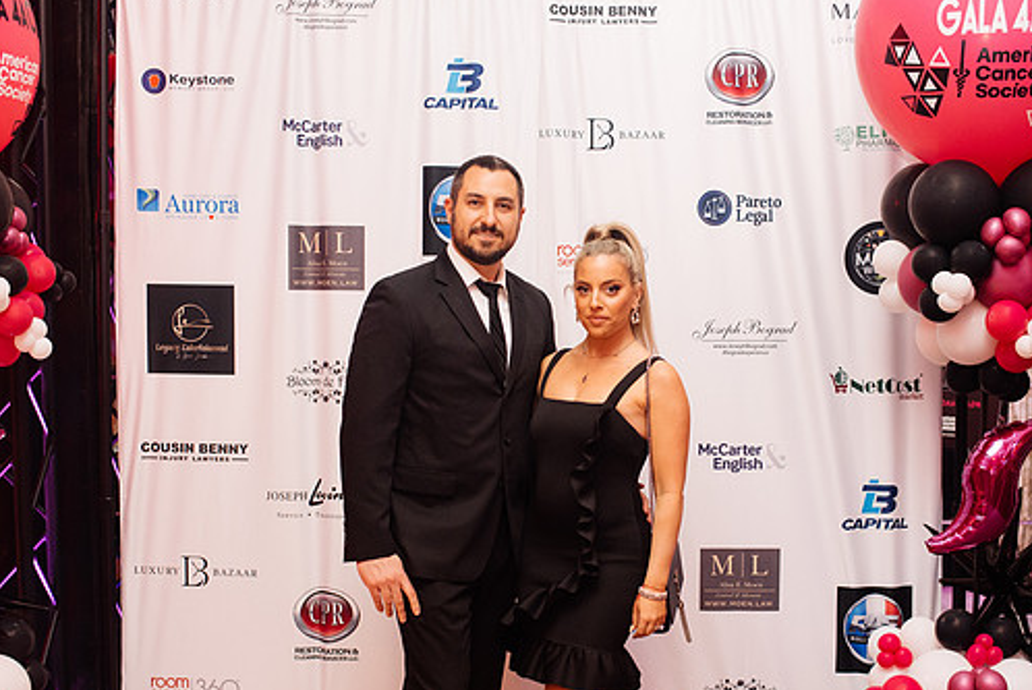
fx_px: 1348
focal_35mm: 47
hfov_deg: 41.9
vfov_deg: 28.6
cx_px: 544
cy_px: 426
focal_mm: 35
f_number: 2.8
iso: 2500
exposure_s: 1/200
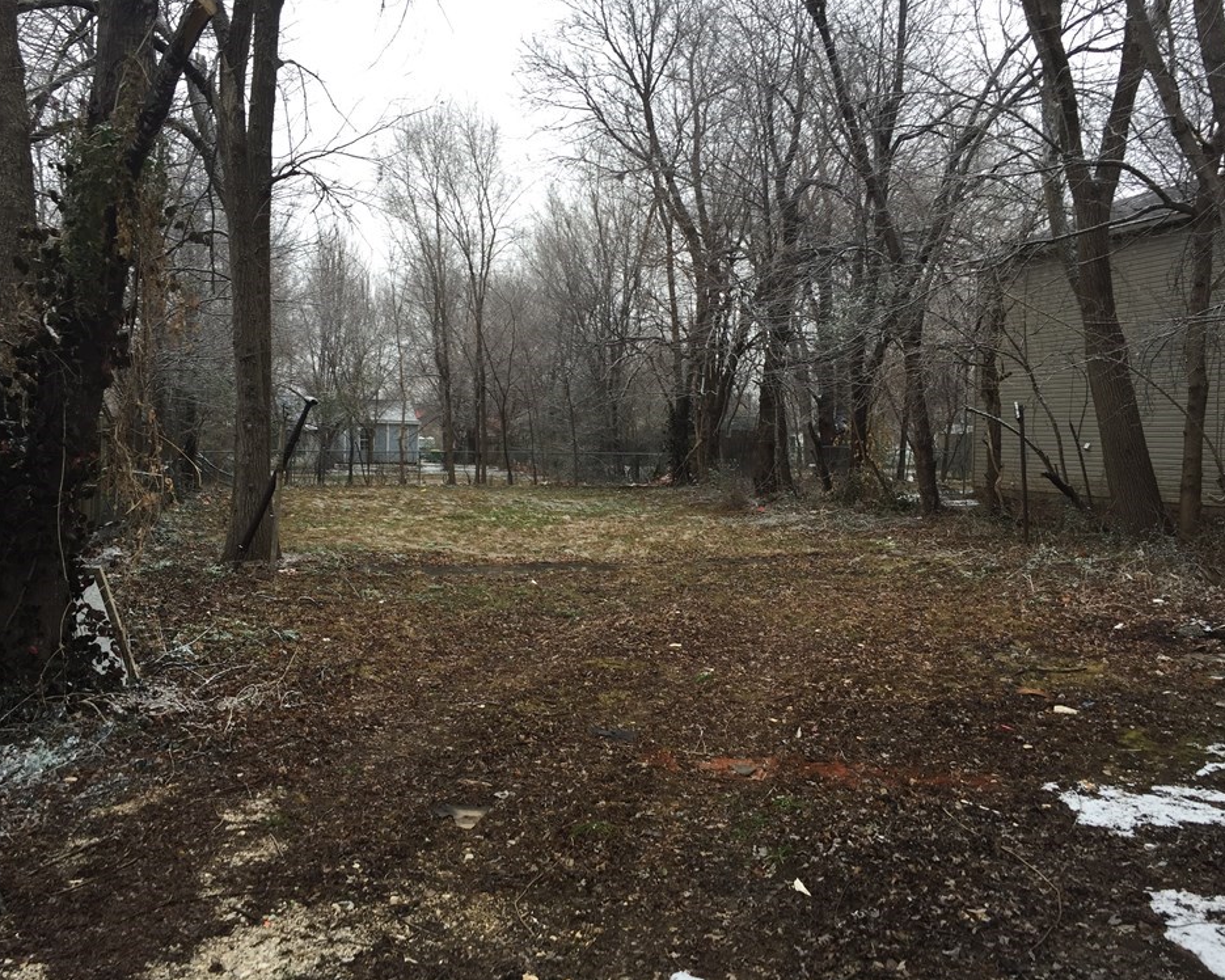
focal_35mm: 31
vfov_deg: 47.1
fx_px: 1124
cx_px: 583
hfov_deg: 57.2
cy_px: 490
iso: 32
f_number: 2.2
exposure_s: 1/120
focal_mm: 4.15
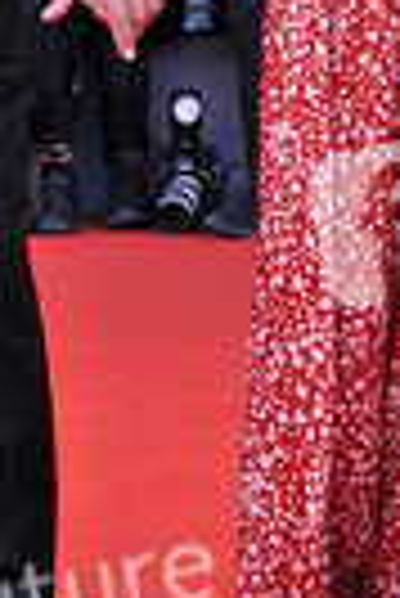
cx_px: 133
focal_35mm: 271
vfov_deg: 7.6
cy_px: -22
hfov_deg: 5.1
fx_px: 4505
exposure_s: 1/250
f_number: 8
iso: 800
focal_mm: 90
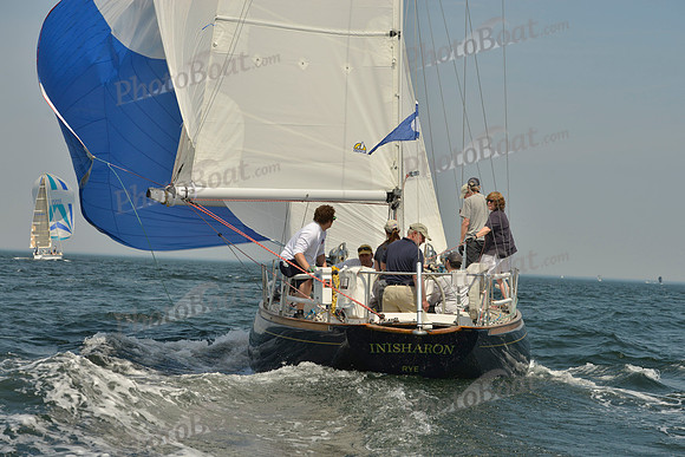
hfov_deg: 23.6
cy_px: 228
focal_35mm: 86
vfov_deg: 15.9
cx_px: 342
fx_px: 1637
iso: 200
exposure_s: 1/1250
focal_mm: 86
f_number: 9
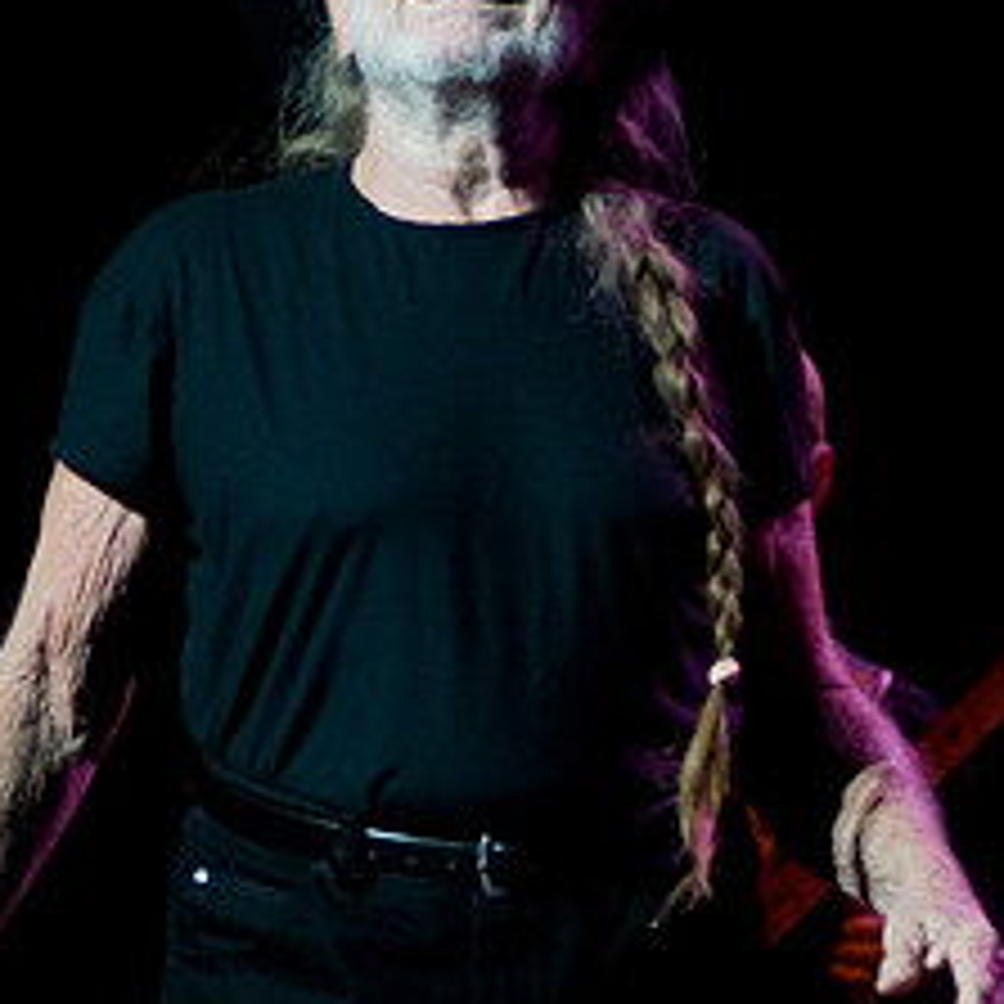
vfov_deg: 5.3
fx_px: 10894
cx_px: 392
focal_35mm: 332
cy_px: 416
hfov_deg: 5.3
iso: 800
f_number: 3.2
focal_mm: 100
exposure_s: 1/320
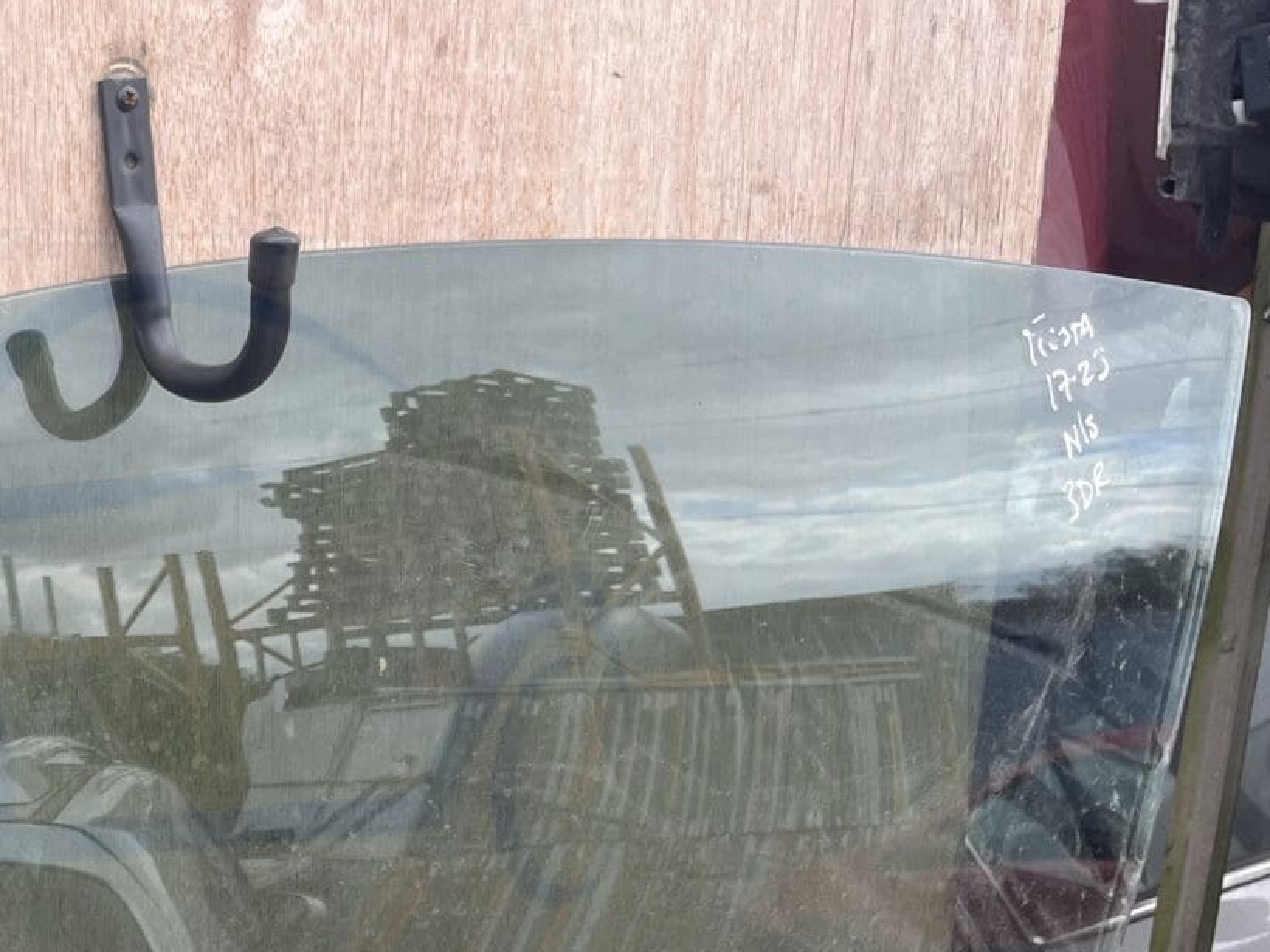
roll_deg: +0.5
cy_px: 985
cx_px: -223
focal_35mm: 65
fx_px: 2384
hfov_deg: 26.7
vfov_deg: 21.7
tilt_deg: -15.4
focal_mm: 5.1
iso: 50
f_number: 1.6
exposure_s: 1/504
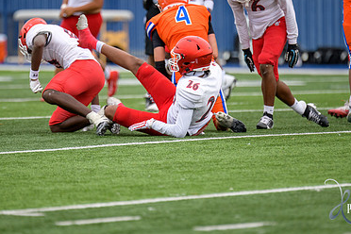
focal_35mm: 468
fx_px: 4563
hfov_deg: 4.4
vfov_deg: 2.9
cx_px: 152
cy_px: 66
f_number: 2.8
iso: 560
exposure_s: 1/800
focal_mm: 300
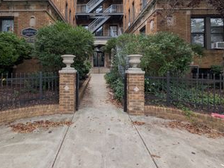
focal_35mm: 19
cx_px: 95
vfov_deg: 67.6
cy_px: 62
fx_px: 123
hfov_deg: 84.1
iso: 46
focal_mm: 2.02
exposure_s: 1/579
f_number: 1.7
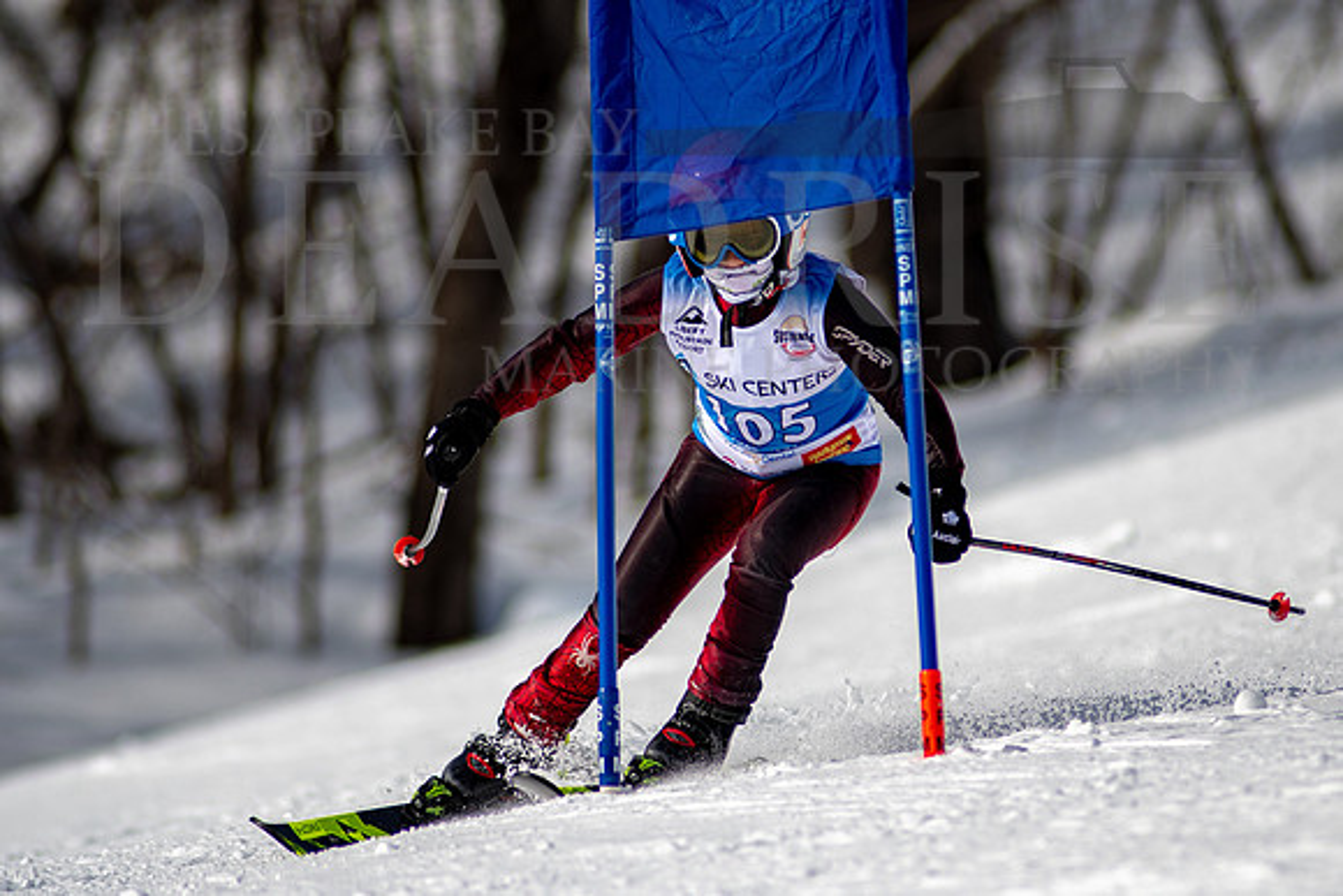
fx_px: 20189
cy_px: 447
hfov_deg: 3.8
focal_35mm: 541
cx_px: 807
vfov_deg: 2.5
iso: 100
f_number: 2.8
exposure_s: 1/6400
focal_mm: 300
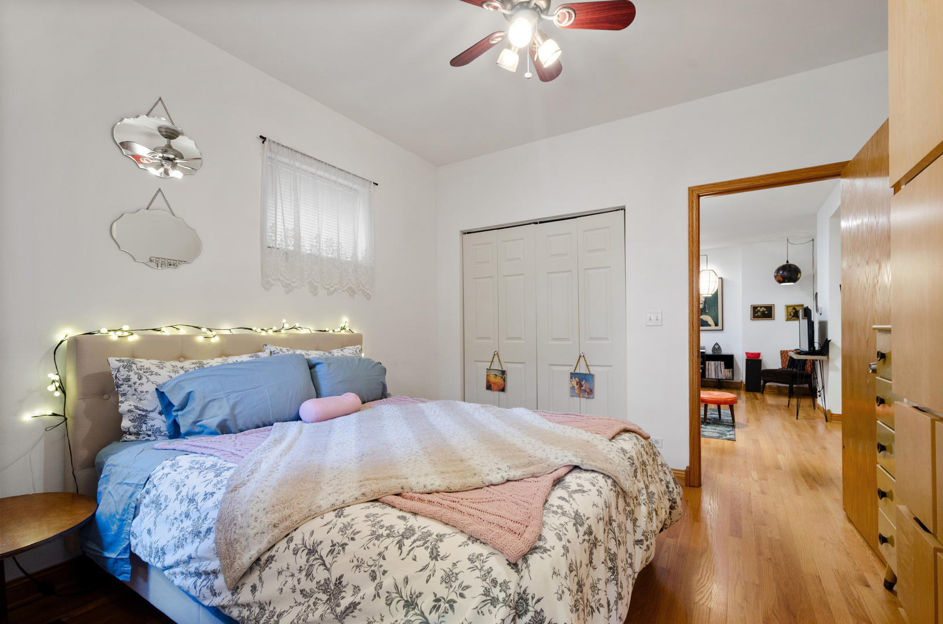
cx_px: 472
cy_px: 312
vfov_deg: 77.1
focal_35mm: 15
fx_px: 392
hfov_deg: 100.5
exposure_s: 1/2.5
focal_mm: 10
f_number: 9
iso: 250
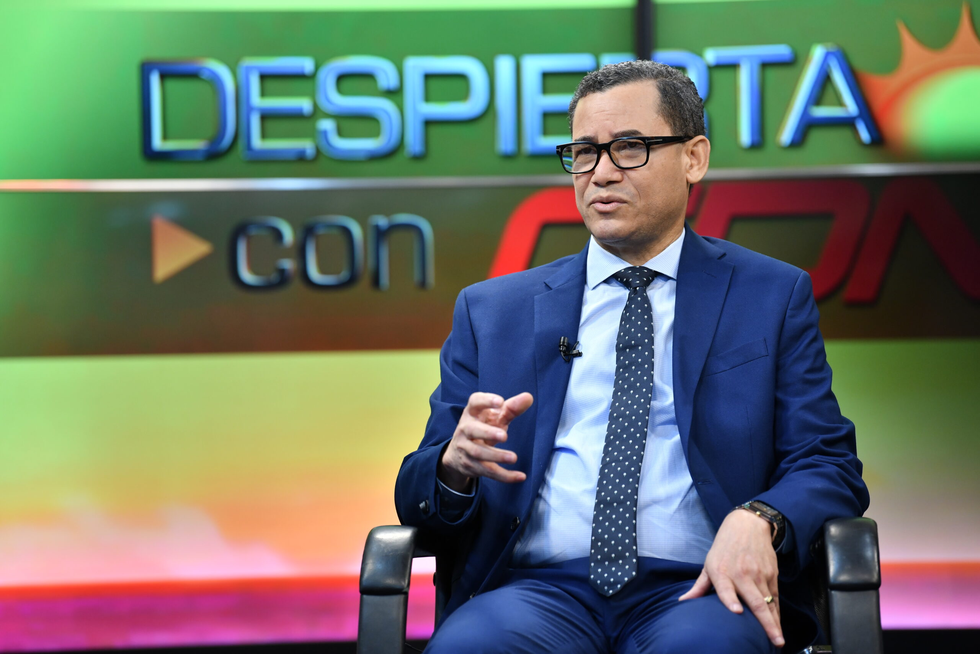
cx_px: 490
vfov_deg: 8.3
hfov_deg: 12.5
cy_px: 327
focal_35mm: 165
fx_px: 4492
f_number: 3.2
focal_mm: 165
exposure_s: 1/200
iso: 800
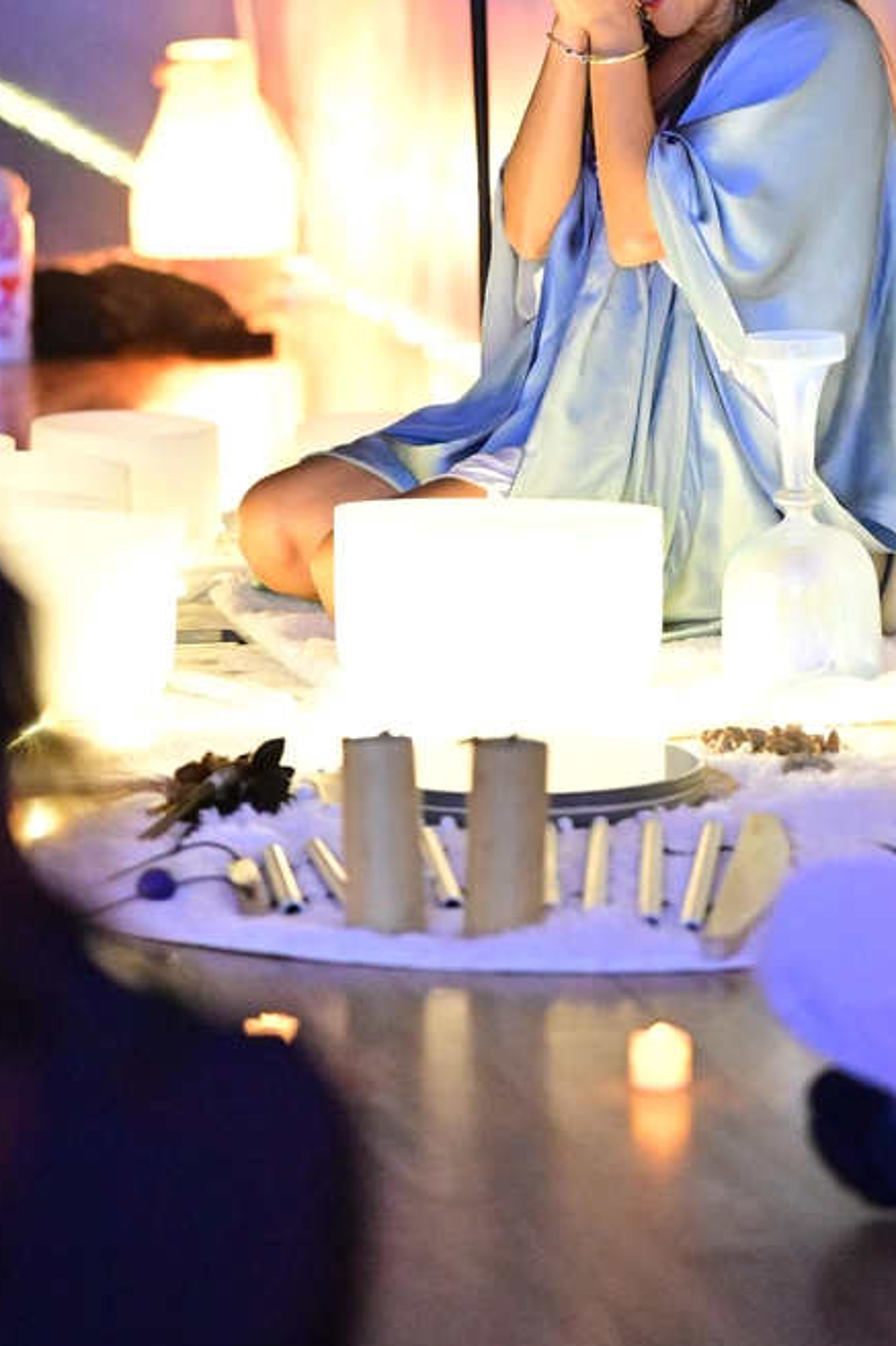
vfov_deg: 10.0
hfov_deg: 6.7
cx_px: 543
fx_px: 7657
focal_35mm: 205
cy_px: 211
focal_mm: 75
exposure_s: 1/160
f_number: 1.2
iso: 6400
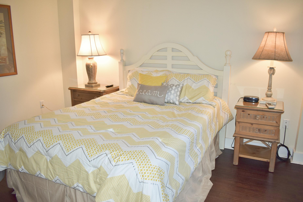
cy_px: 101
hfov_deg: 67.4
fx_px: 227
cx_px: 152
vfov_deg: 47.9
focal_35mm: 27
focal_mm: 18
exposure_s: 1/80
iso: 800
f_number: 4.5
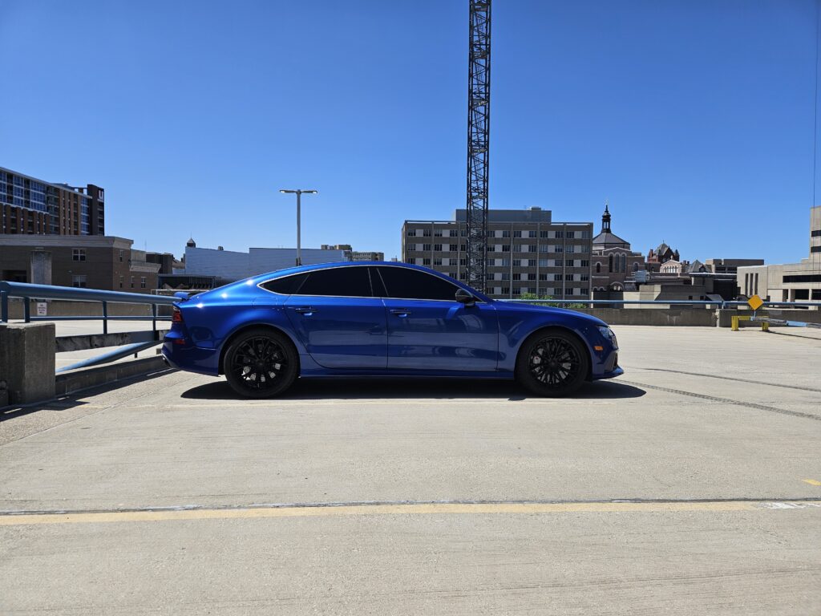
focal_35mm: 23
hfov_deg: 73.9
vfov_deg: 58.9
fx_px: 545
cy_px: 308
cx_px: 410
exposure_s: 1/3354
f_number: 1.8
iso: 25
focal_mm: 5.4
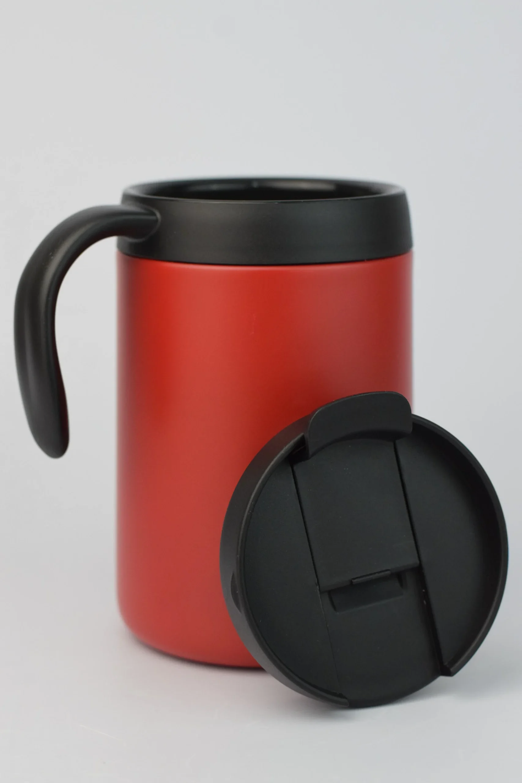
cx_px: 261
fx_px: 1631
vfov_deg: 27.0
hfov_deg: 18.2
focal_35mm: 75
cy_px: 392
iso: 1600
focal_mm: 50
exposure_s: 1/320
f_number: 4.5
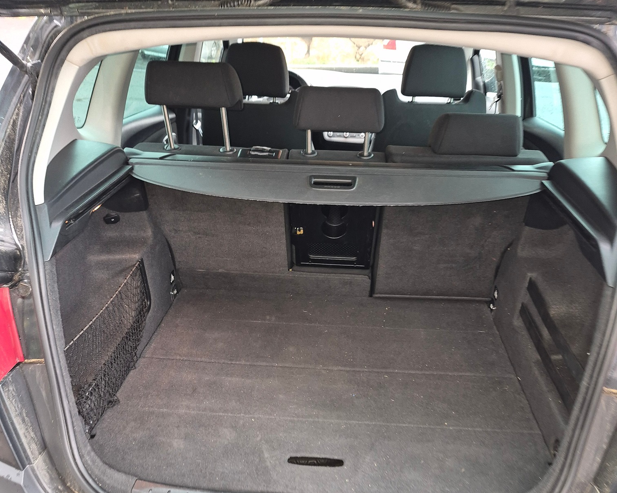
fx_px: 548
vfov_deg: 47.2
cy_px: 351
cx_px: 309
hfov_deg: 58.8
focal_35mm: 30
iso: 160
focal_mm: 5.4
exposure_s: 1/25
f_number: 1.8
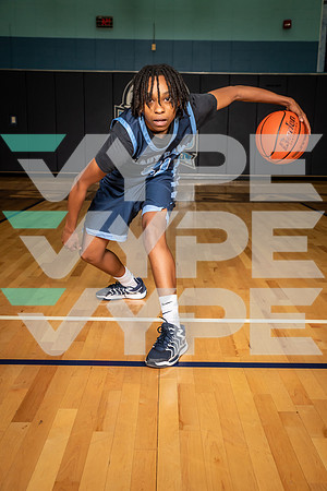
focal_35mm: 42
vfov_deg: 46.4
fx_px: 572
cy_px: 246
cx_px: 164
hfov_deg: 31.9
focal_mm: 42
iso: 640
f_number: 6.3
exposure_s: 1/320
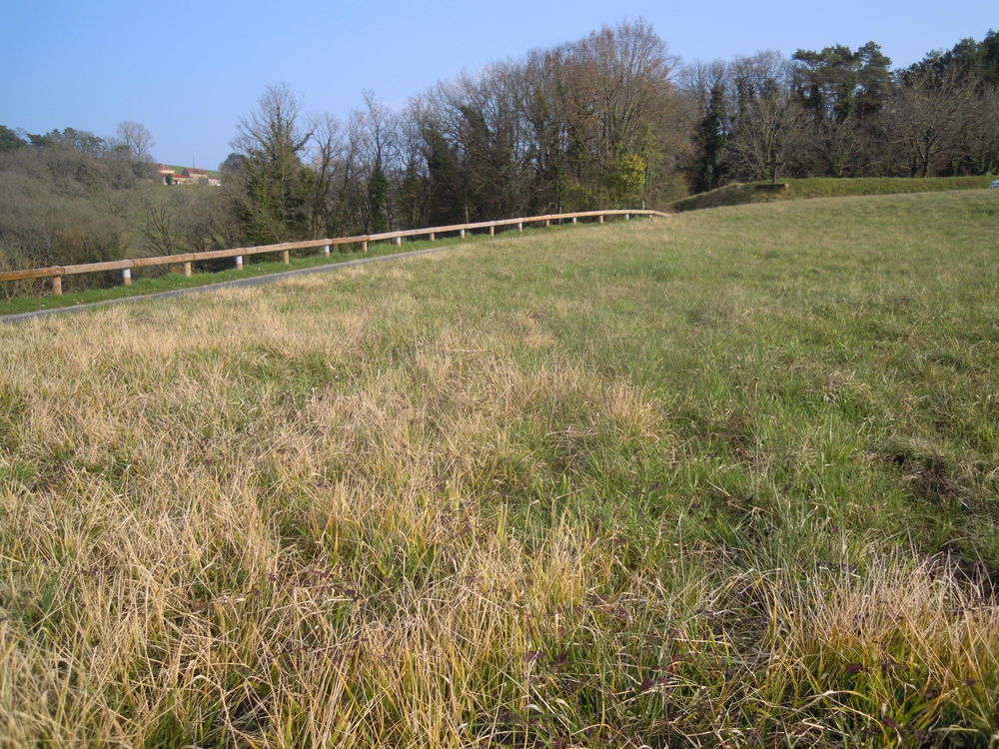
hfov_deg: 63.4
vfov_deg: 49.7
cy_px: 374
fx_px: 808
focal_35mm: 28
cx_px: 500
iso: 100
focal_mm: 5
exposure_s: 1/125
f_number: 7.6
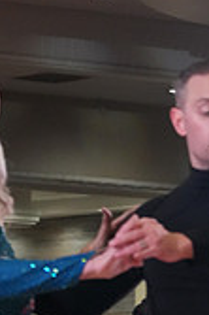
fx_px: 3185
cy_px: 462
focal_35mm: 365
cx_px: 135
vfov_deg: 5.6
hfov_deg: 3.8
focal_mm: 105
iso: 5000
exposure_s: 1/320
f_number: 5.6
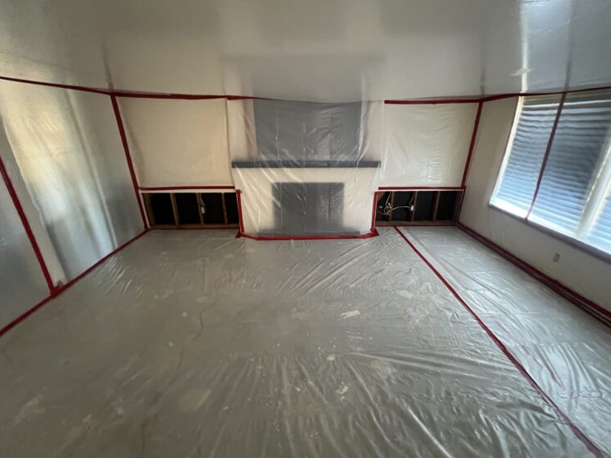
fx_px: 247
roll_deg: -1.5
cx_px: 321
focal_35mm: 14
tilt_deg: -21.4
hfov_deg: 102.0
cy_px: 227
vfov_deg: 85.7
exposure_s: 1/45
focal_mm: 1.57
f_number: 1.8
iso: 1000
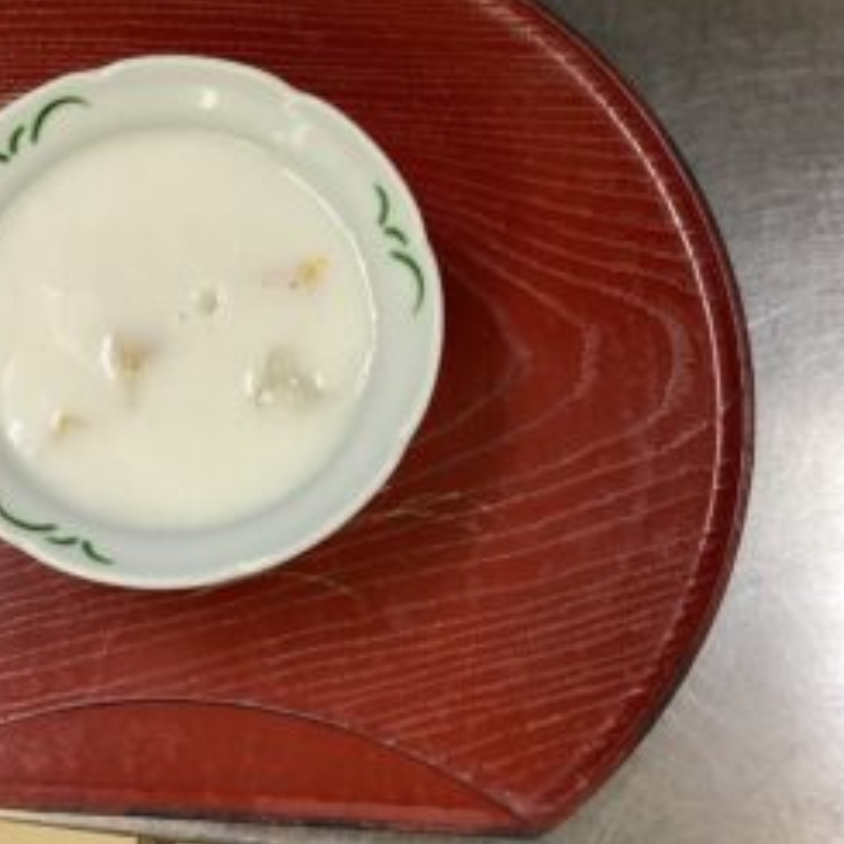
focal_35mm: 42
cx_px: 219
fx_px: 1159
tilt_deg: -77.0
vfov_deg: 40.0
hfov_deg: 39.0
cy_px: 367
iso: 100
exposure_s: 1/60
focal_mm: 3.3
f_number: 2.4
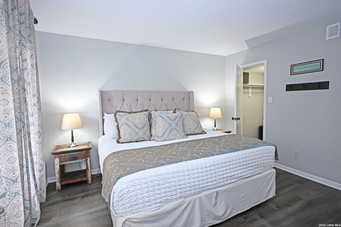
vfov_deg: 67.4
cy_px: 114
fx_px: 170
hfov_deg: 90.0
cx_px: 170
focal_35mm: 18
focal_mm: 12
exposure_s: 1/20
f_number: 3.5
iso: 250
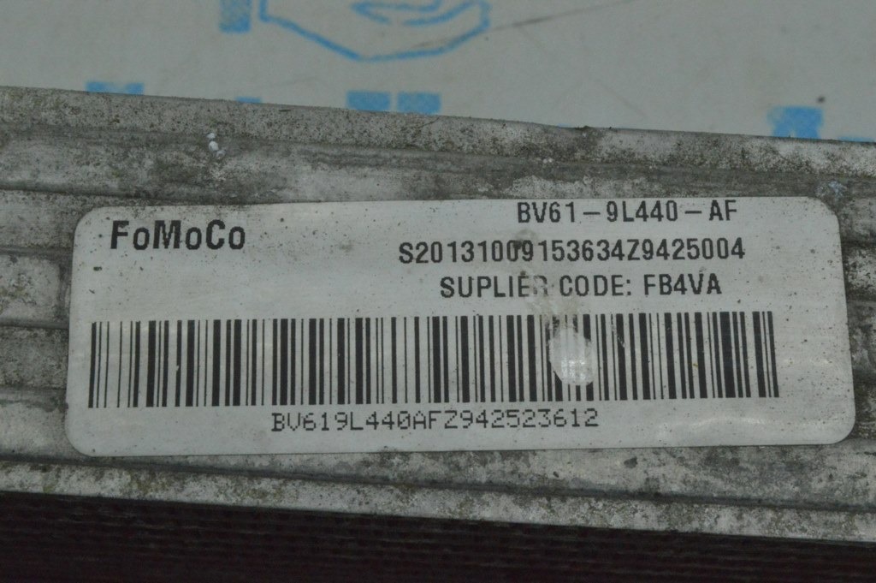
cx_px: 438
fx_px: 1459
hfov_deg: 33.4
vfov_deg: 22.6
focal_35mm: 60
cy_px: 292
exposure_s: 1/60
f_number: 32
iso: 6400
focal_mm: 40
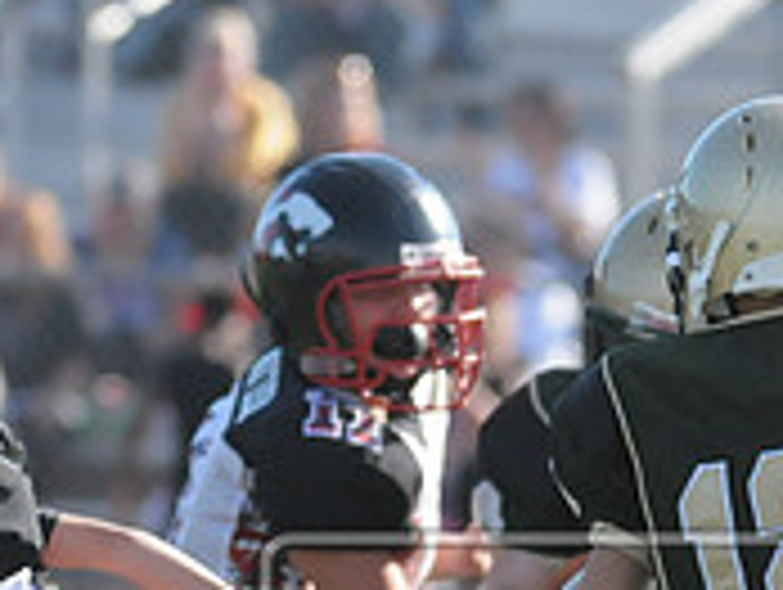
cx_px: 796
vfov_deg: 1.6
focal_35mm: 959
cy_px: 700
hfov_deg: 2.1
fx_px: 21722
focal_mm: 200
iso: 1600
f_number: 4
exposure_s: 1/5000
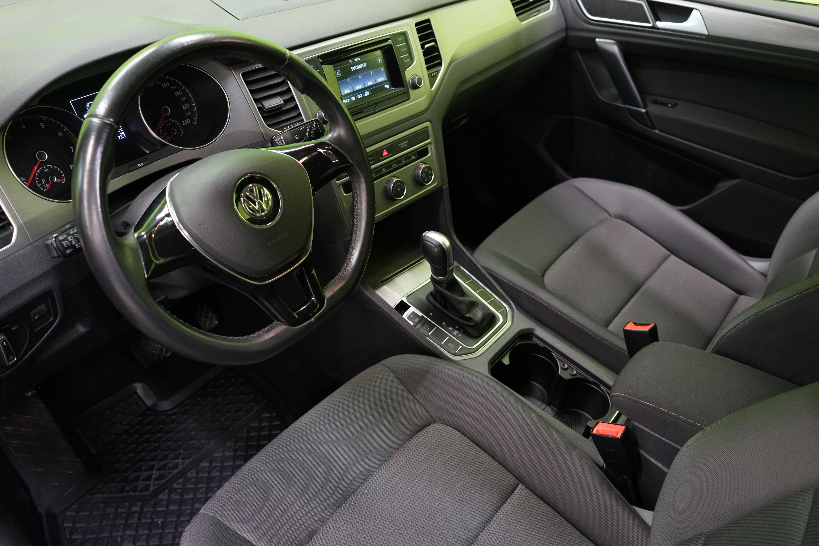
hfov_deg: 63.7
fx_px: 660
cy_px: 273
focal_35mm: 29
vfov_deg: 45.0
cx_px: 410
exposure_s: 1/20
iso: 2000
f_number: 5
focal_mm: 29
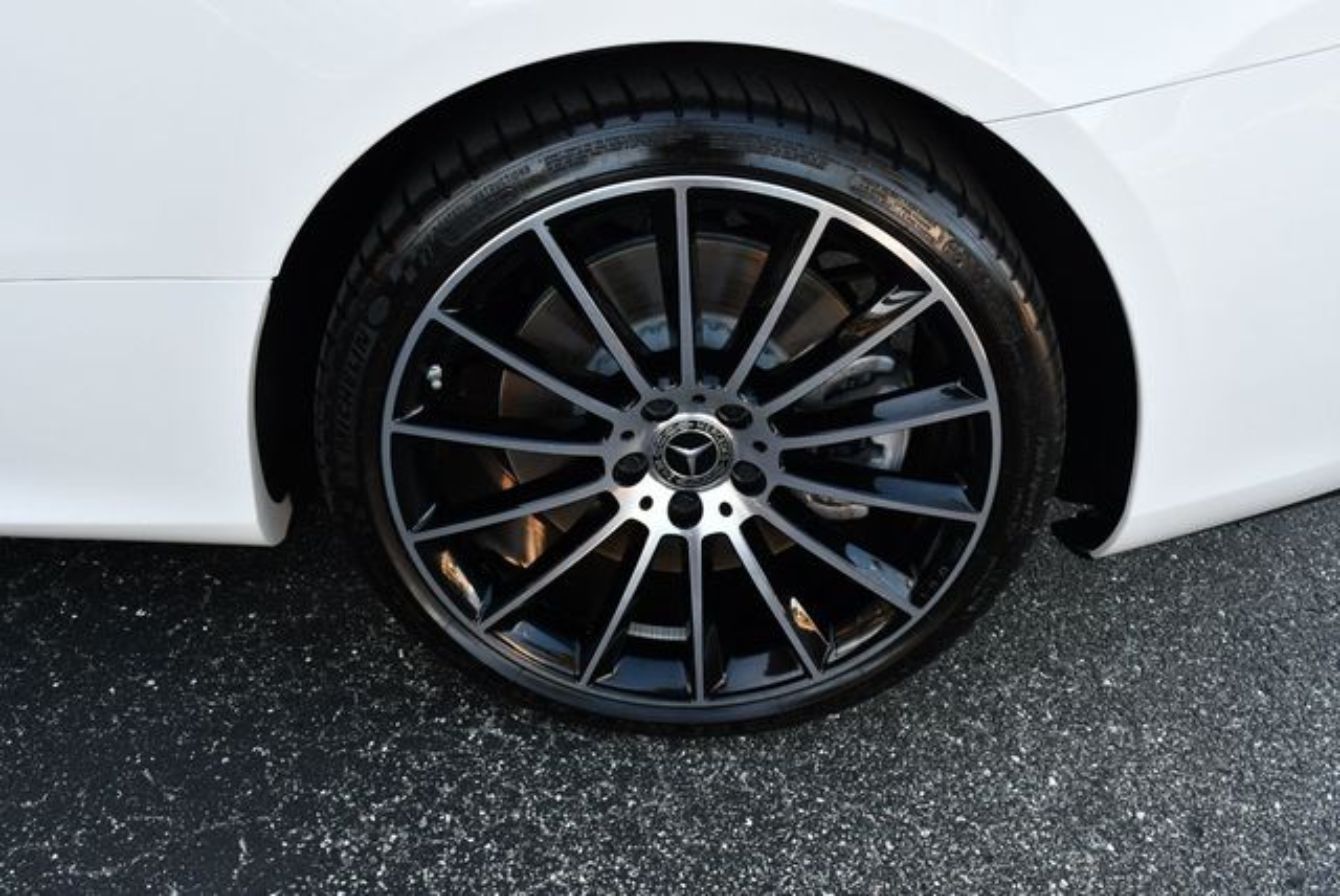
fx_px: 1341
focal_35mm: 36
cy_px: 448
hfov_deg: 53.1
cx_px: 670
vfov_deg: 36.9
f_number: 5
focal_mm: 18
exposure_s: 1/250
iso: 400
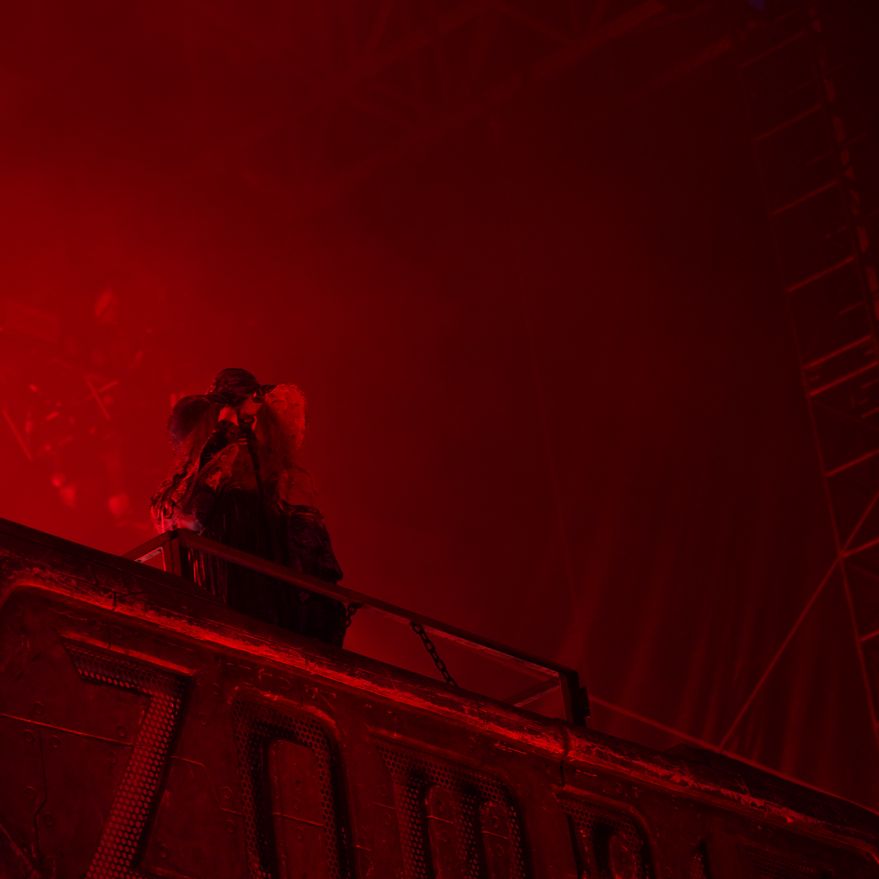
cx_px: 256
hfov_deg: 13.0
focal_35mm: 134
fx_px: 3850
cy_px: 440
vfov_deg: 13.0
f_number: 4
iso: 640
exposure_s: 1/125
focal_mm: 105
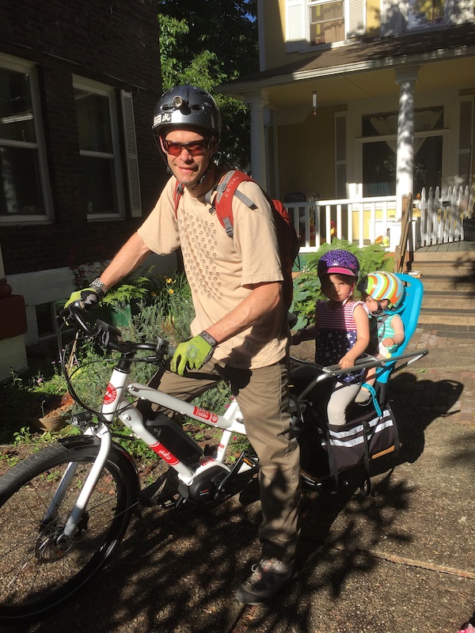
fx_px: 531
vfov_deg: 61.7
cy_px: 316
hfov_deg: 48.2
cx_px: 238
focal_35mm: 29
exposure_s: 1/1464
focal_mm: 4.15
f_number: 2.2
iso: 32
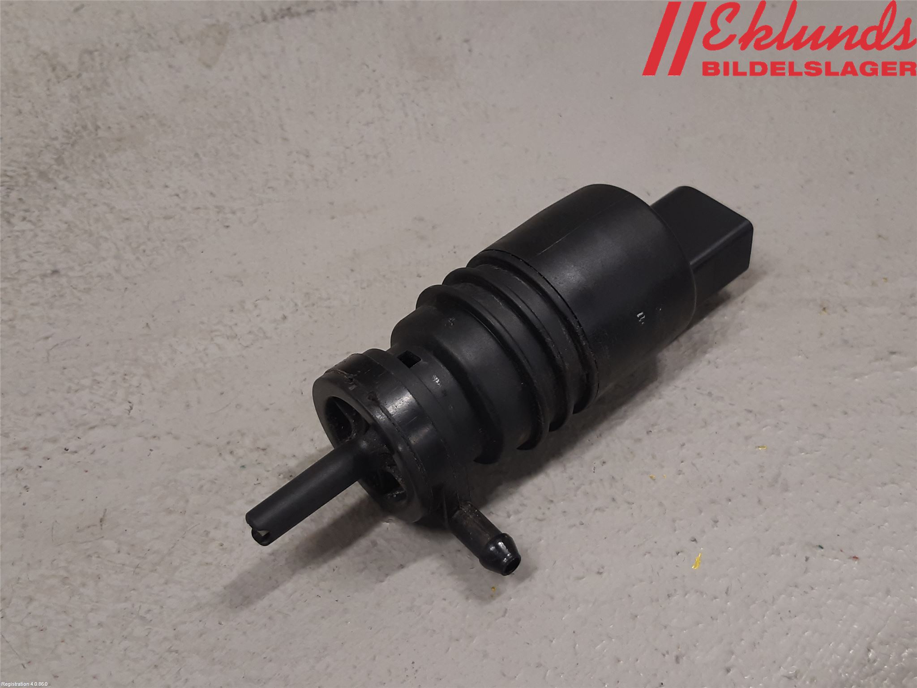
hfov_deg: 67.3
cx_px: 458
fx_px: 689
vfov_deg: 53.1
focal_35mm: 26
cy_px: 344
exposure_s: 1/50
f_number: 1.7
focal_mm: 3.93
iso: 80
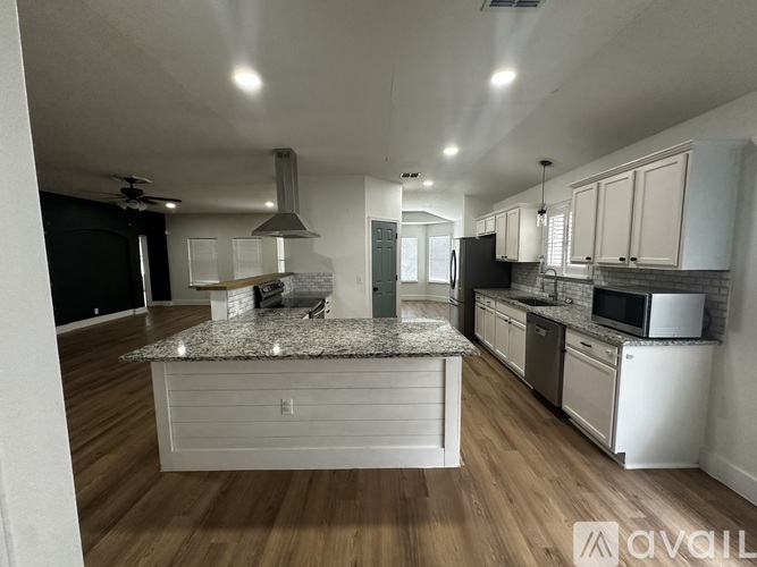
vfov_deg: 85.7
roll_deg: +0.2
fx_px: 306
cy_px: 284
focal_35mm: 14
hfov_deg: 102.1
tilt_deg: -6.7
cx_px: 378
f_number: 2.2
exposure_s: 1/89
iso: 320
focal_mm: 2.22
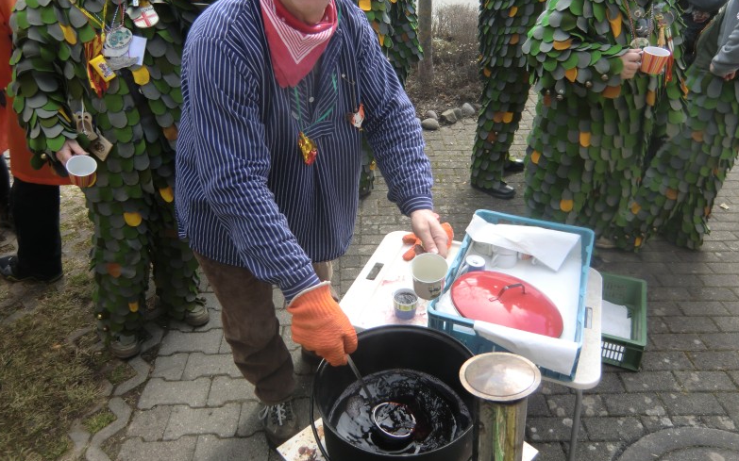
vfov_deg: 47.3
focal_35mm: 26
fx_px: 524
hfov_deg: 70.4
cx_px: 370
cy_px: 181
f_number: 3.2
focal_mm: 4.3
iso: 64
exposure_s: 1/160
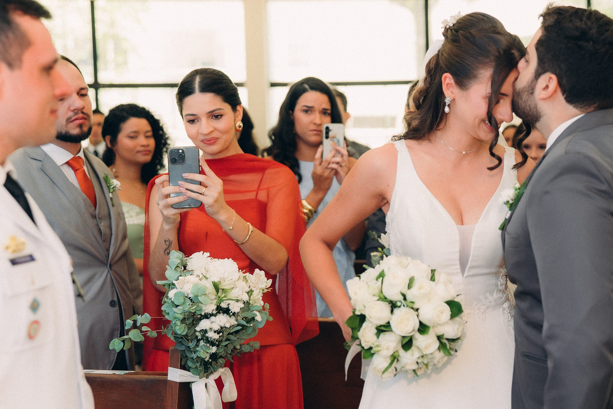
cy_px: 194
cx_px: 486
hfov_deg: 24.4
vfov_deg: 16.7
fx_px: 1396
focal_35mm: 82
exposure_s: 1/320
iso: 500
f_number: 2.8
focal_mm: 51
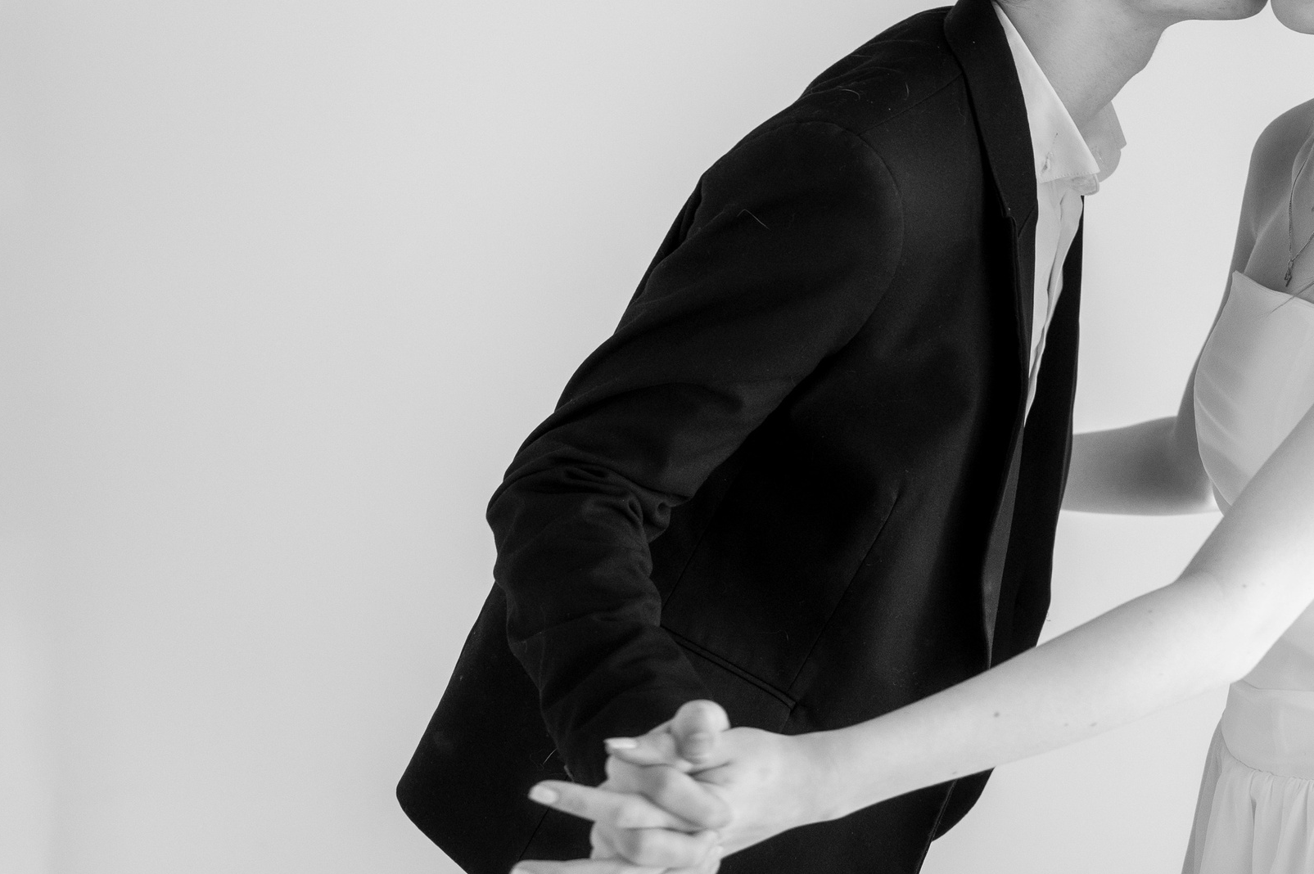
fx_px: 2955
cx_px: 961
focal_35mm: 81
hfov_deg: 24.8
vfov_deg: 16.7
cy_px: 212
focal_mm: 46
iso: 900
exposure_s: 1/200
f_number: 4
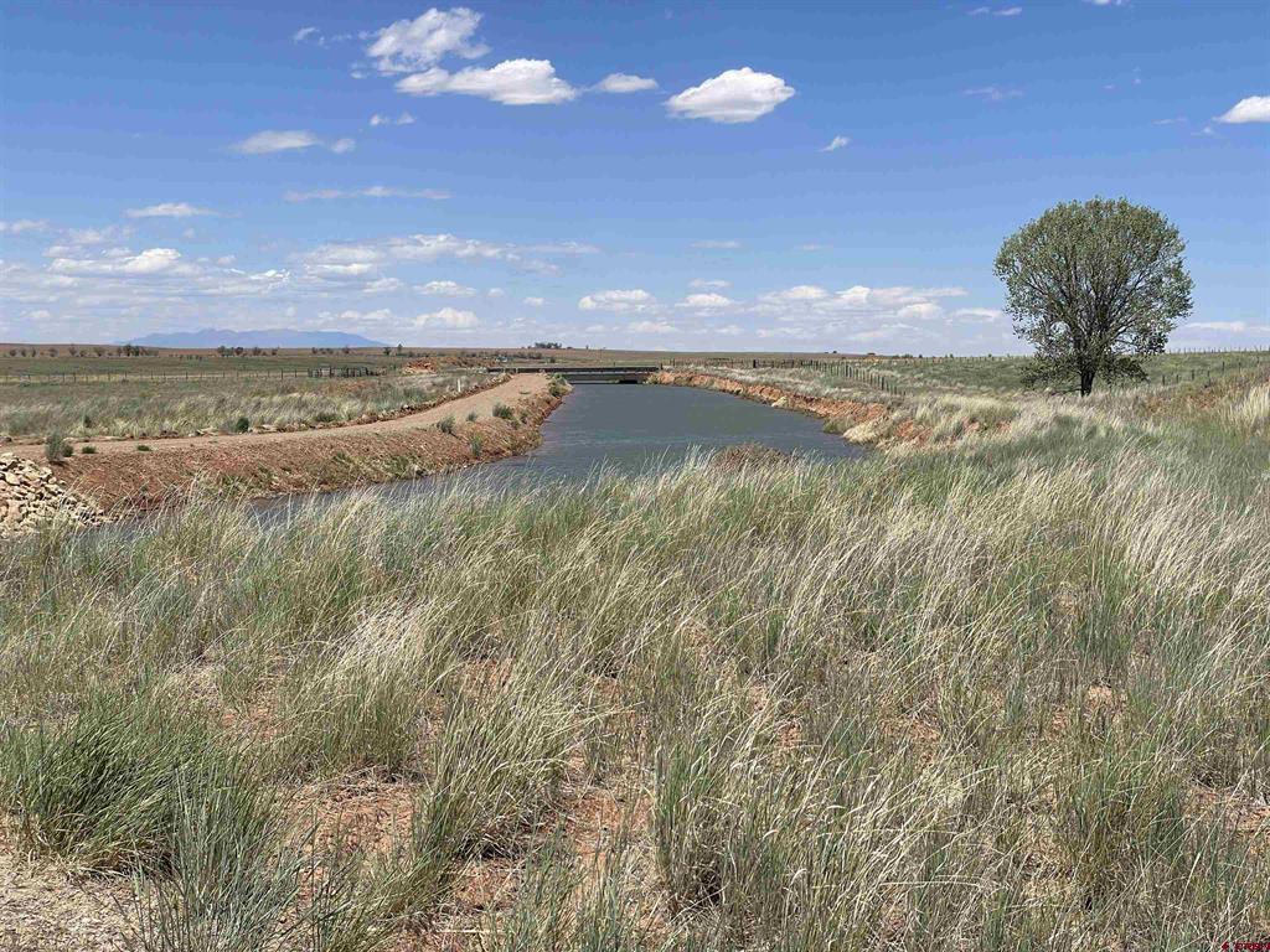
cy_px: 476
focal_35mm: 52
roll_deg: +0.1
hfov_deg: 36.8
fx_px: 1908
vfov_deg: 28.0
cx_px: 635
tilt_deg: -2.8
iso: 25
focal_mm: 6
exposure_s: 1/2519
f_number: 2
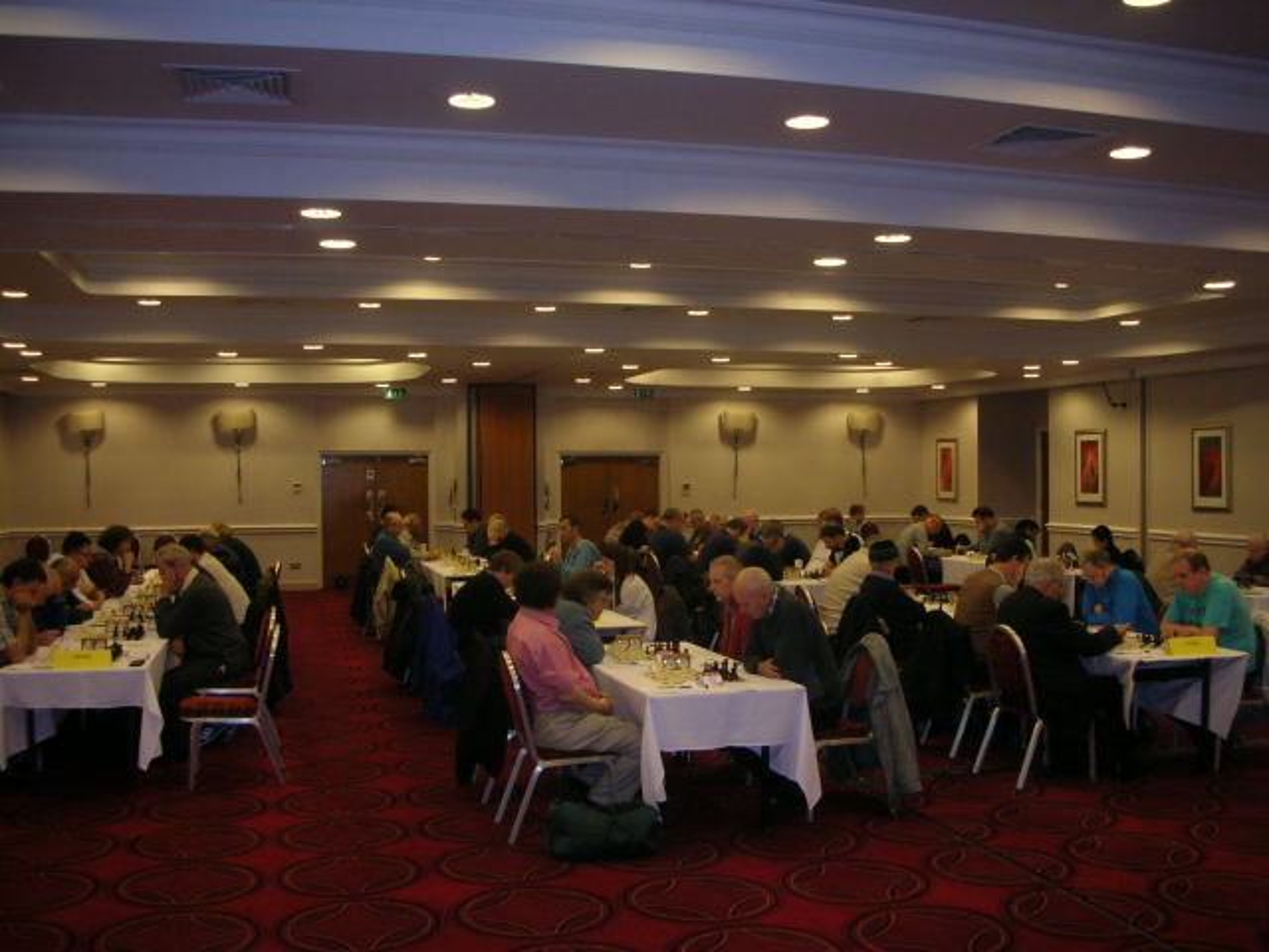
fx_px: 1283
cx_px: 634
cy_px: 476
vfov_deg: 40.7
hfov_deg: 52.6
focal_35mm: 35
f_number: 3
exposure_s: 1/60.1
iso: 136
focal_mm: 5.8
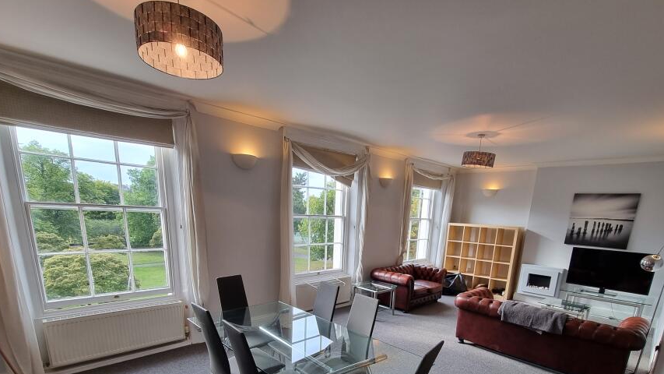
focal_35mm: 17
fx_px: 299
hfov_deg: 95.9
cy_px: 292
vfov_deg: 59.6
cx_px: 342
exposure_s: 1/50
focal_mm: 2.2
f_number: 2.2
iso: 50
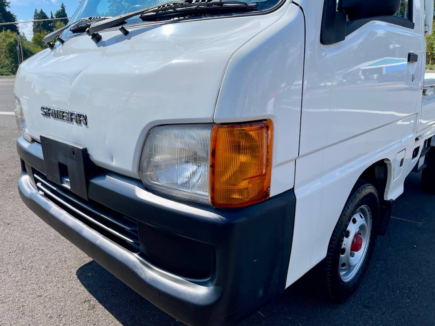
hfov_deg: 69.4
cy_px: 163
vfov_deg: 54.9
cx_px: 218
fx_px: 314
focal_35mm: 25
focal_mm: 5.1
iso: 32
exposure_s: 1/3086
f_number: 1.6
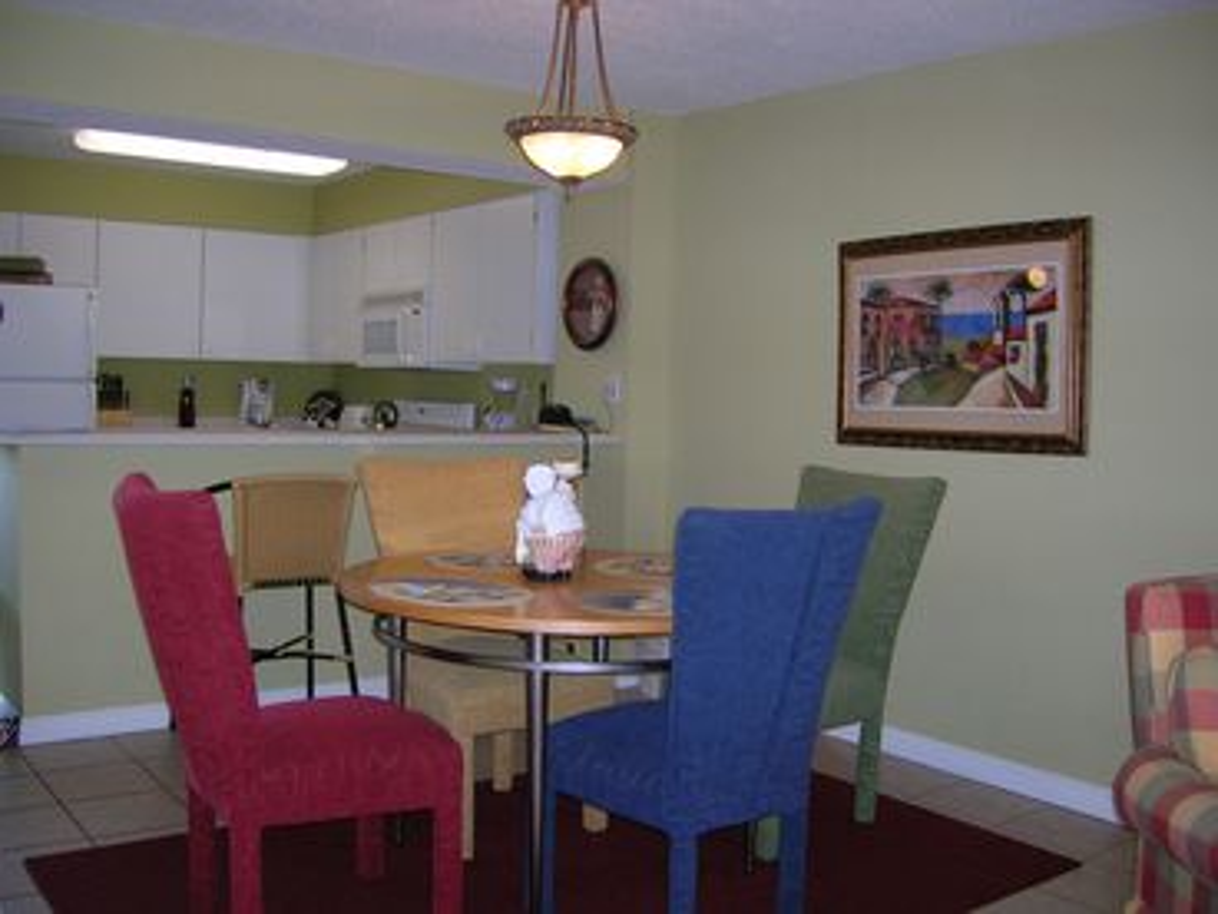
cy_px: 457
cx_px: 609
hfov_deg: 54.0
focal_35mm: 34
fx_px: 1196
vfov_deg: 41.8
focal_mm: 5.7
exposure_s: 1/60.1
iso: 112
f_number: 2.9
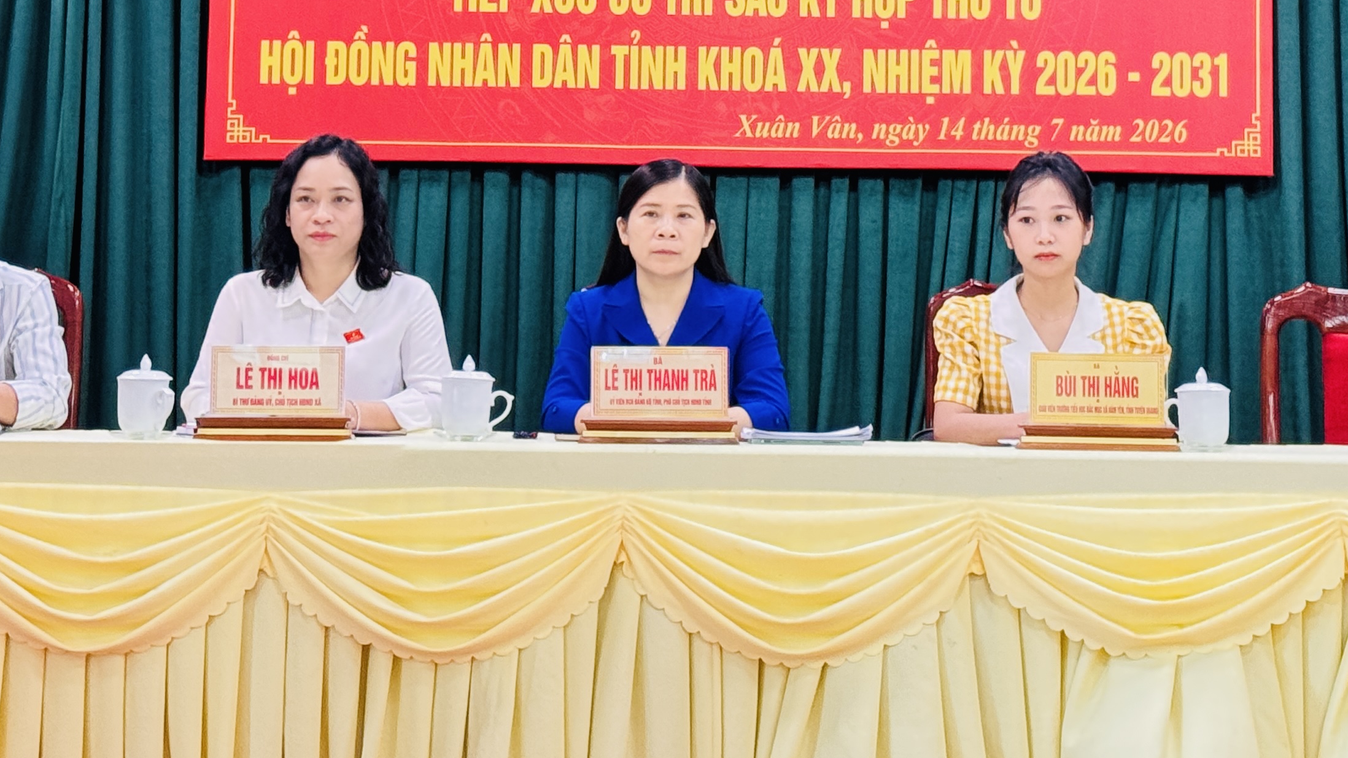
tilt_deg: +3.5
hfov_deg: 22.2
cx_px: 653
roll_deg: -0.3
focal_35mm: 96
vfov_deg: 12.5
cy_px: 25
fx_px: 3431
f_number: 1.78
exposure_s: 1/60
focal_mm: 6.76
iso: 250
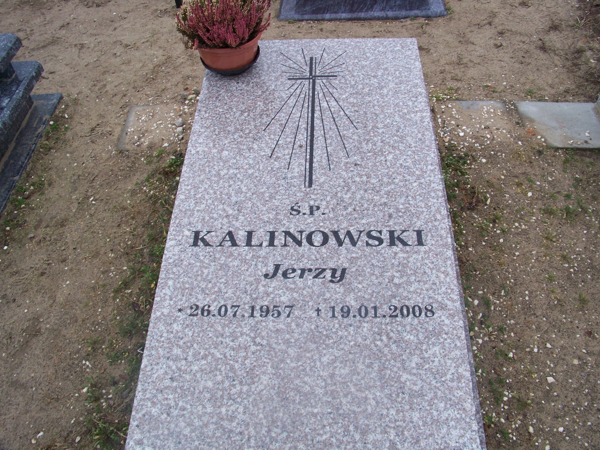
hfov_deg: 55.4
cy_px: 225
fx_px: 572
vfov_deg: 42.9
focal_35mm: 33
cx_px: 300
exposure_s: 1/80
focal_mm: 5.85
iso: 64
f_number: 5.6
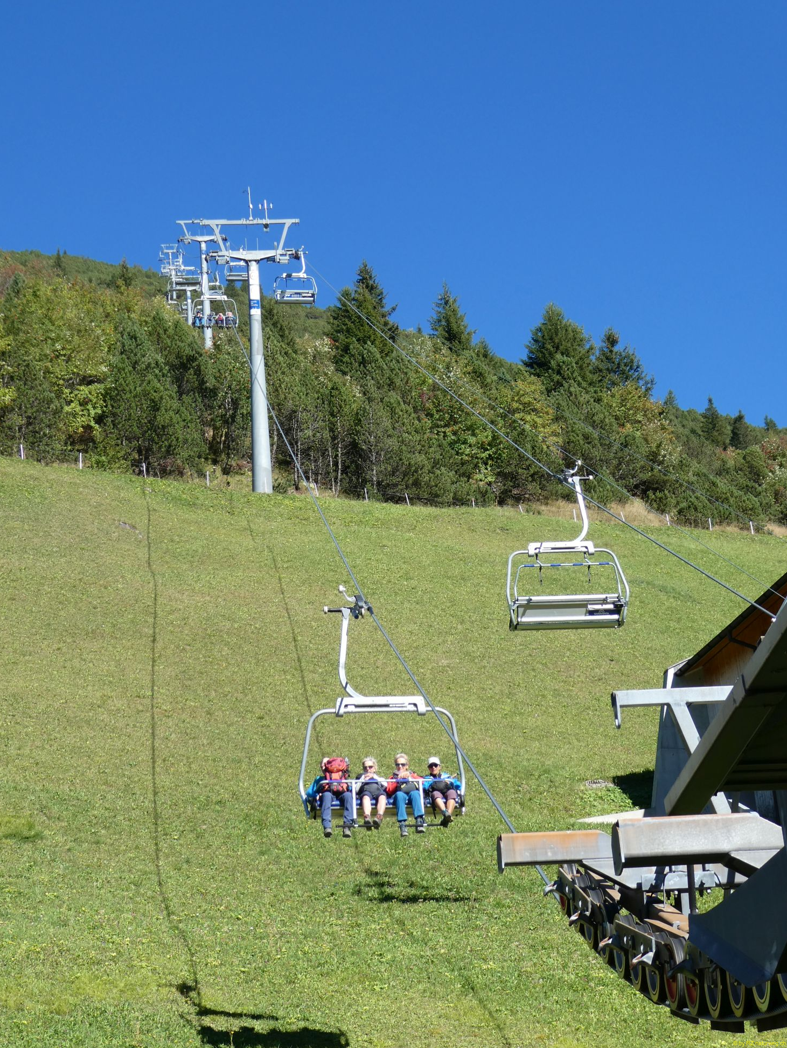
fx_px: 2303
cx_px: 385
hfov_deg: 19.4
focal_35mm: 76
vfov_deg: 25.7
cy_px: 511
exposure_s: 1/320
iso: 80
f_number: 4.6
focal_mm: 13.2
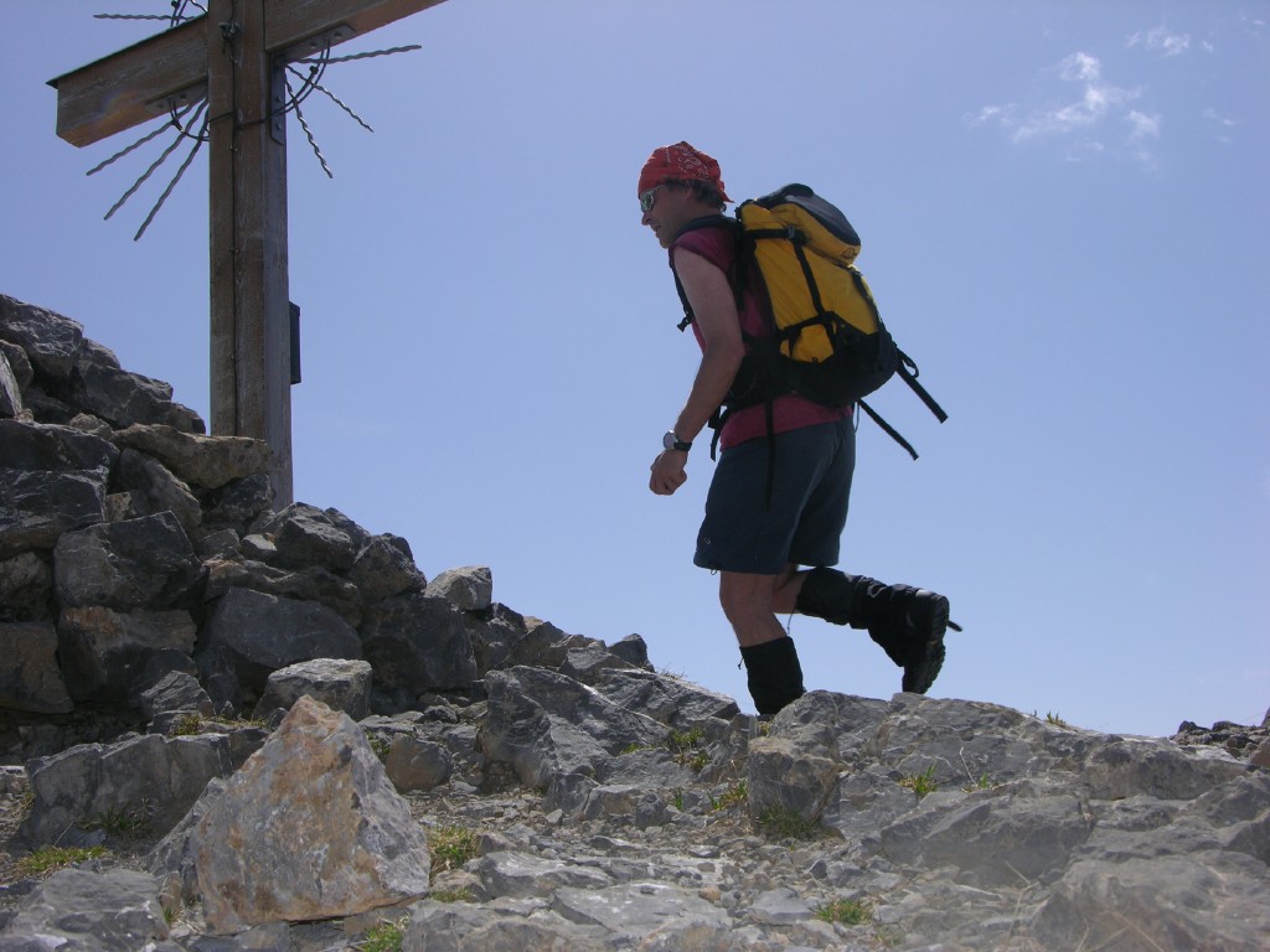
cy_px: 476
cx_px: 635
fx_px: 1541
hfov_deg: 44.8
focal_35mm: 42
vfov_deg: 34.3
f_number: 7.3
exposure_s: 1/325
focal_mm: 10.7
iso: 50
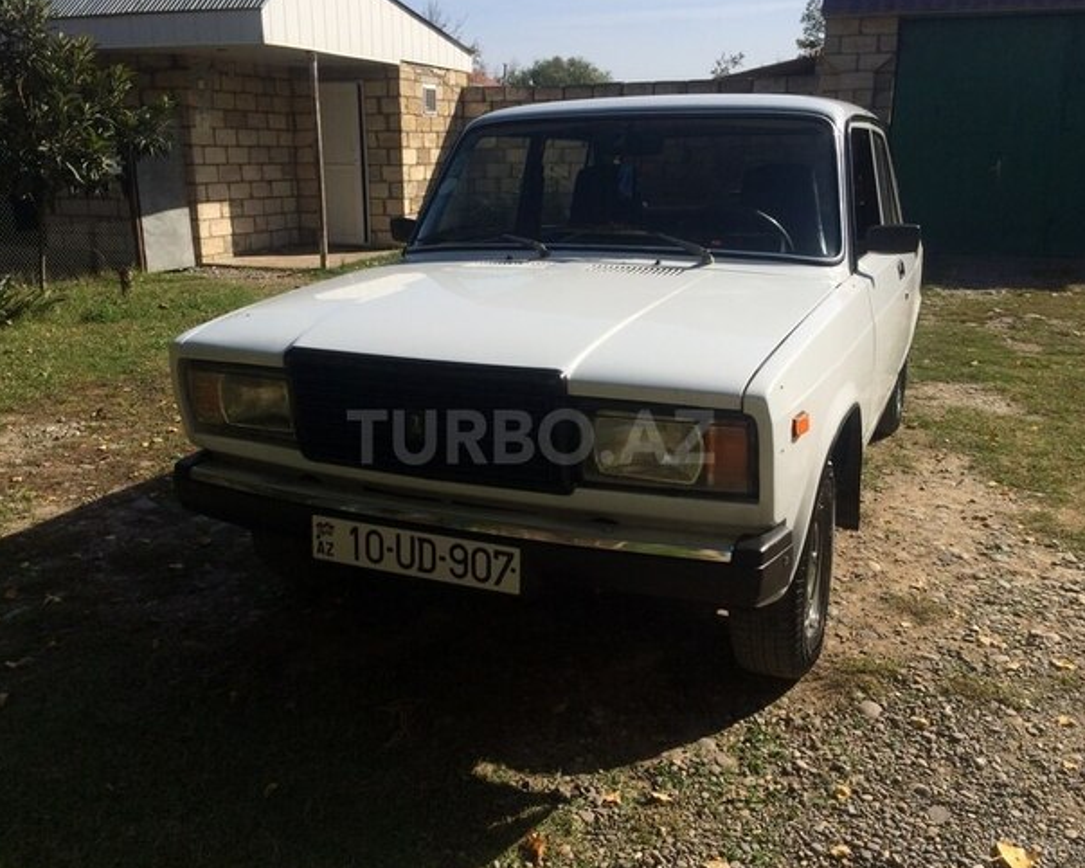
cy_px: 437
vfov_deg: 47.1
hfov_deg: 57.2
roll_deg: -1.4
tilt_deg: -15.6
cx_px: 531
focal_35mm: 31
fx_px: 995
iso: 32
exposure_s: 1/2283
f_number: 2.2
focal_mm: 4.15
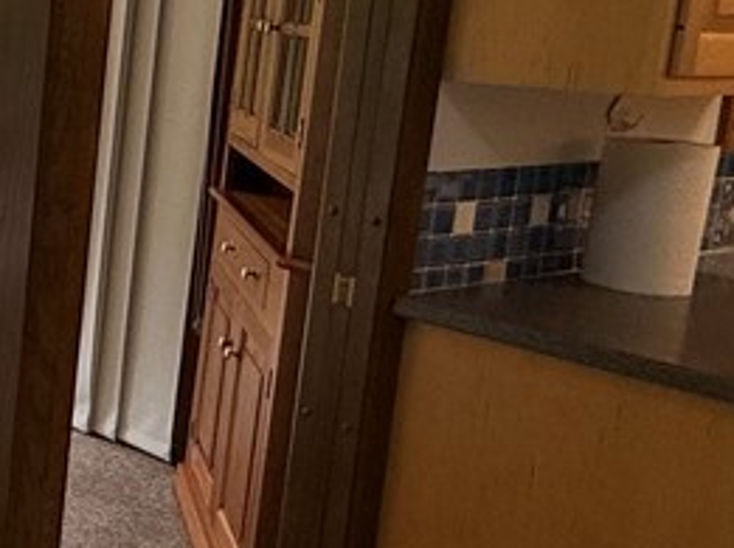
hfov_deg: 25.6
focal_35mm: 55
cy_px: 174
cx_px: -382
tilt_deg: -8.1
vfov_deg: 26.3
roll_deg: -1.0
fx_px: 1165
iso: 250
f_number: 2.2
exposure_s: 1/60
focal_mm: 2.22
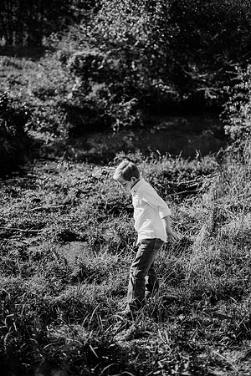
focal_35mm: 50
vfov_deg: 39.6
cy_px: 188
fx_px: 523
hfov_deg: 27.0
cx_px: 126
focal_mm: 50
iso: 200
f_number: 2
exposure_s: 1/2500
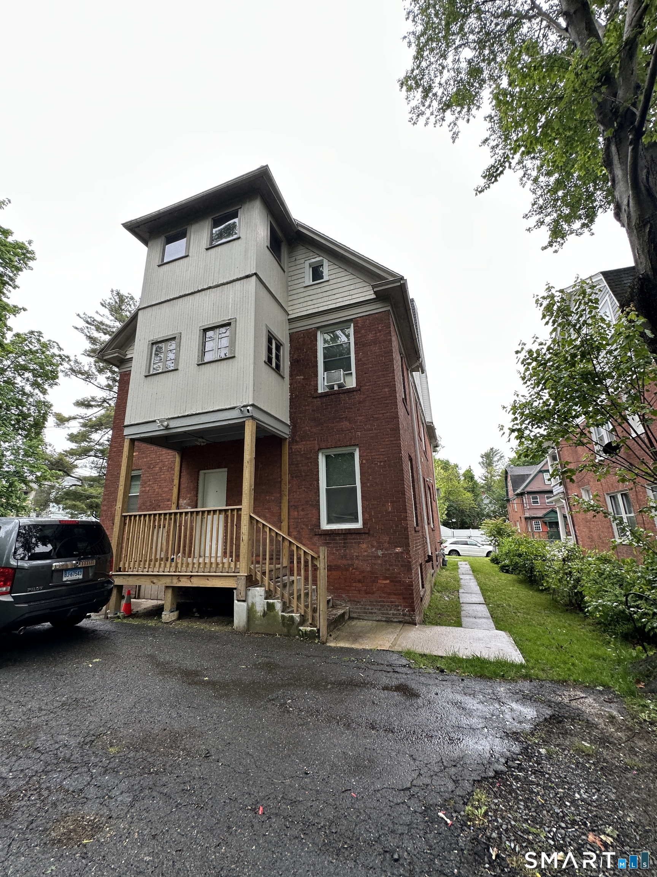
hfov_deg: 85.7
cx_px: 328
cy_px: 438
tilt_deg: +16.9
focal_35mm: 14
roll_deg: +3.2
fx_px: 354
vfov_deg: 102.1
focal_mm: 2.22
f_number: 2.2
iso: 64
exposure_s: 1/99
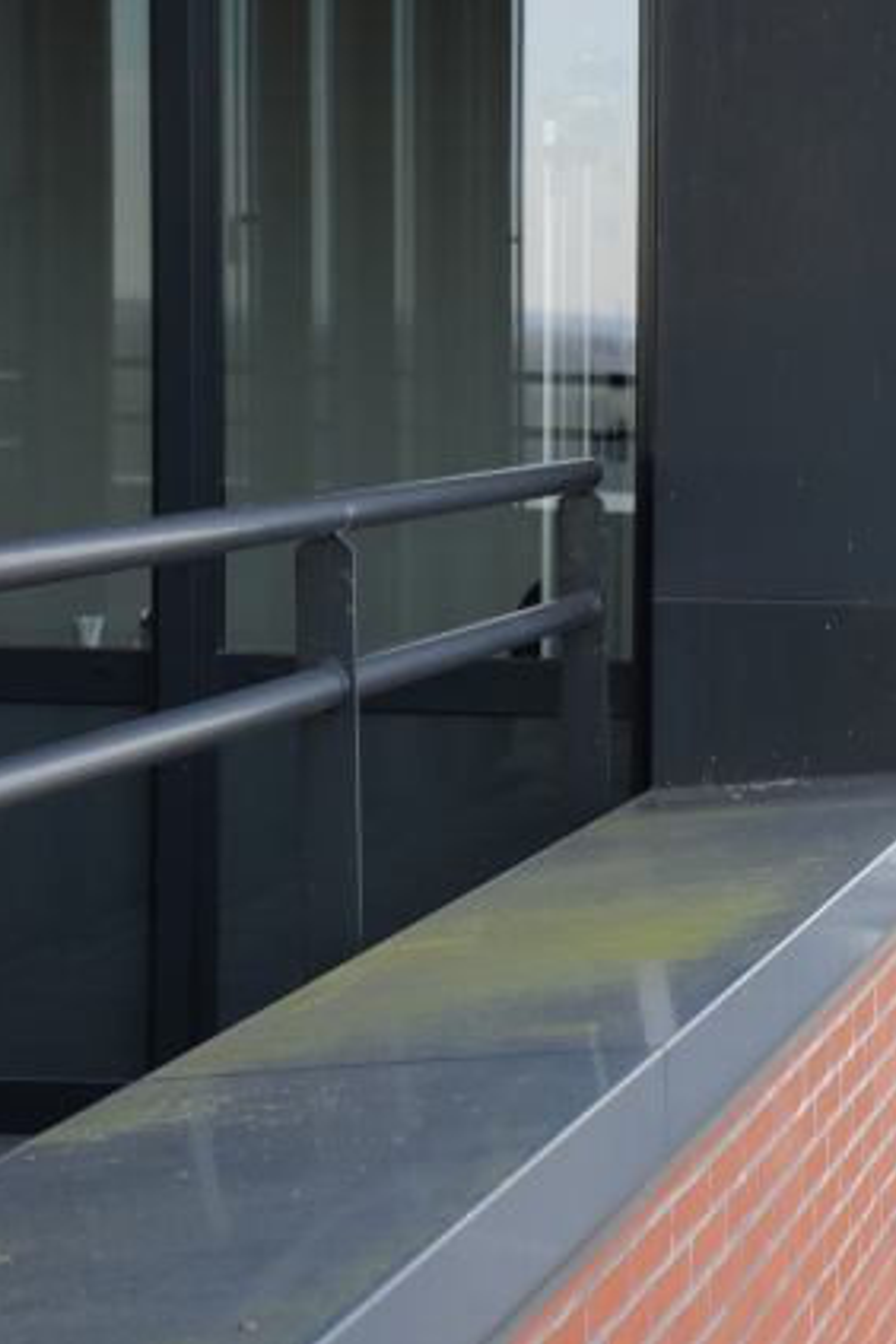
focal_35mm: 125
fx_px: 4657
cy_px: 670
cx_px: 899
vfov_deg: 16.4
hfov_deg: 10.9
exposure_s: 1/100
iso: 200
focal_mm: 55
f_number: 5.6
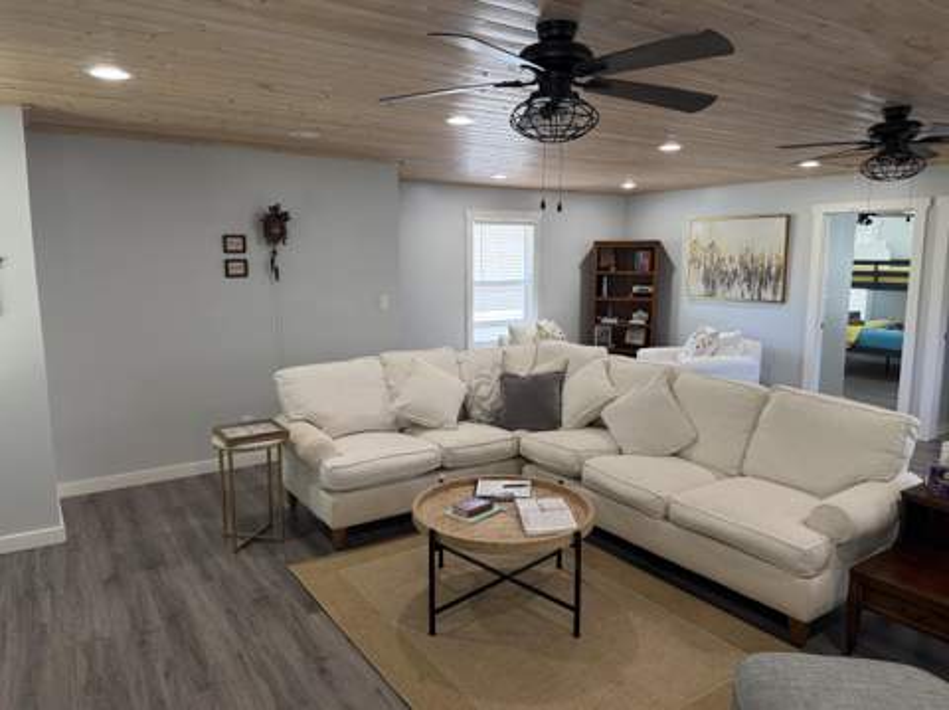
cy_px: 355
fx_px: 657
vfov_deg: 56.7
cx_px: 474
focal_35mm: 24
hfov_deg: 71.7
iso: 250
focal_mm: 6.76
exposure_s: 1/120
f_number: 1.78
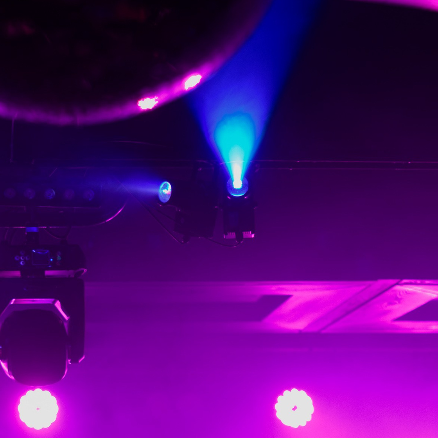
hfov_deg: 16.8
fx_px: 1460
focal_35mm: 102
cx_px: 19
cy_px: 350
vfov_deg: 16.9
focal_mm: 35
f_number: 1.8
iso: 2500
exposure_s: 1/640
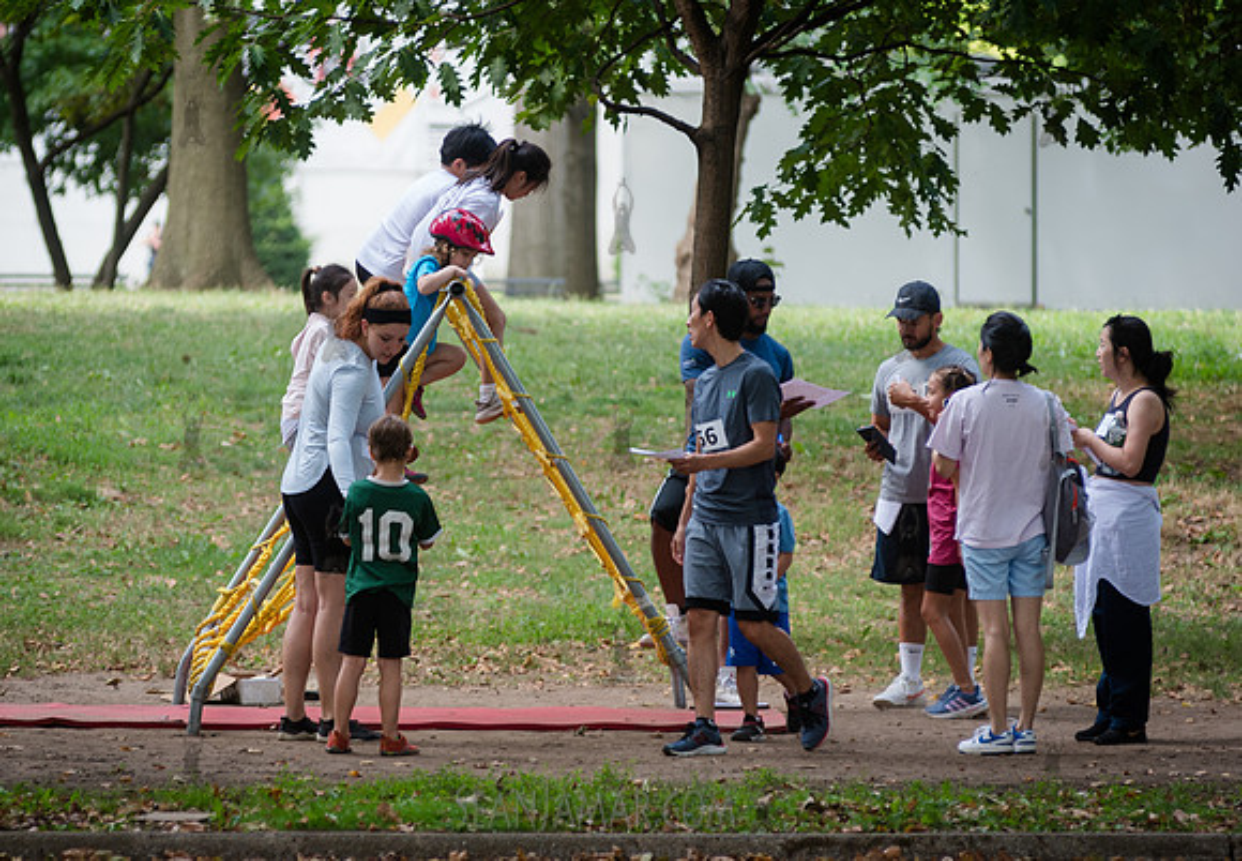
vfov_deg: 5.2
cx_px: 444
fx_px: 9406
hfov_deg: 7.6
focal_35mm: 269
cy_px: 435
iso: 200
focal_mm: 200
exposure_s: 1/160
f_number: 4
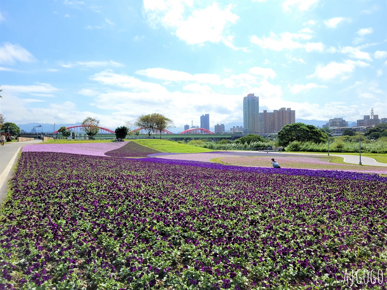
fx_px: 291
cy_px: 145
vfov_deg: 53.1
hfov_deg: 67.3
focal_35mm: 26
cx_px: 194
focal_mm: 5.4
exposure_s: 1/3290
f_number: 1.8
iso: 40
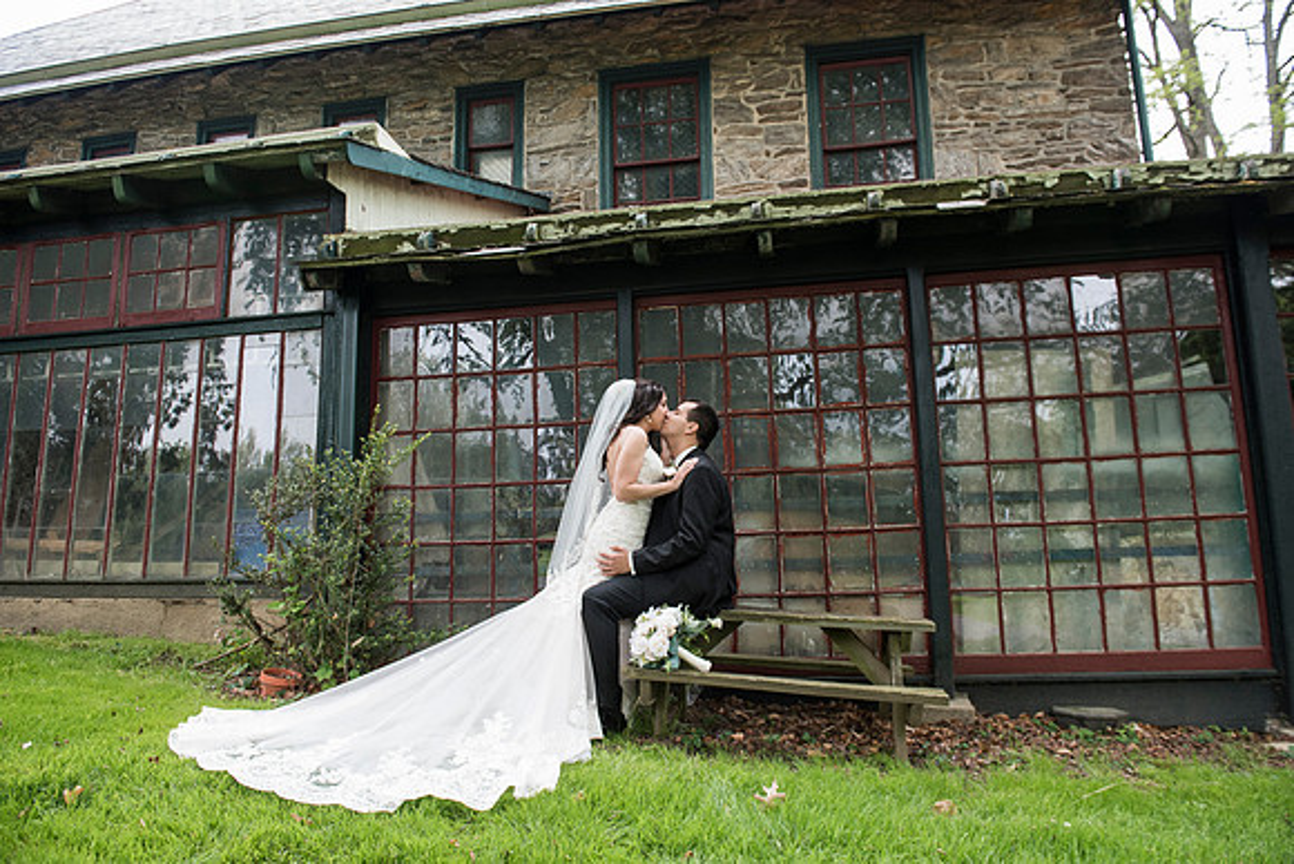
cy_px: 432
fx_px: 863
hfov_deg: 73.7
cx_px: 647
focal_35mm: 24
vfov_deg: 53.2
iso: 640
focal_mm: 24
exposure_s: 1/400
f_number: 4
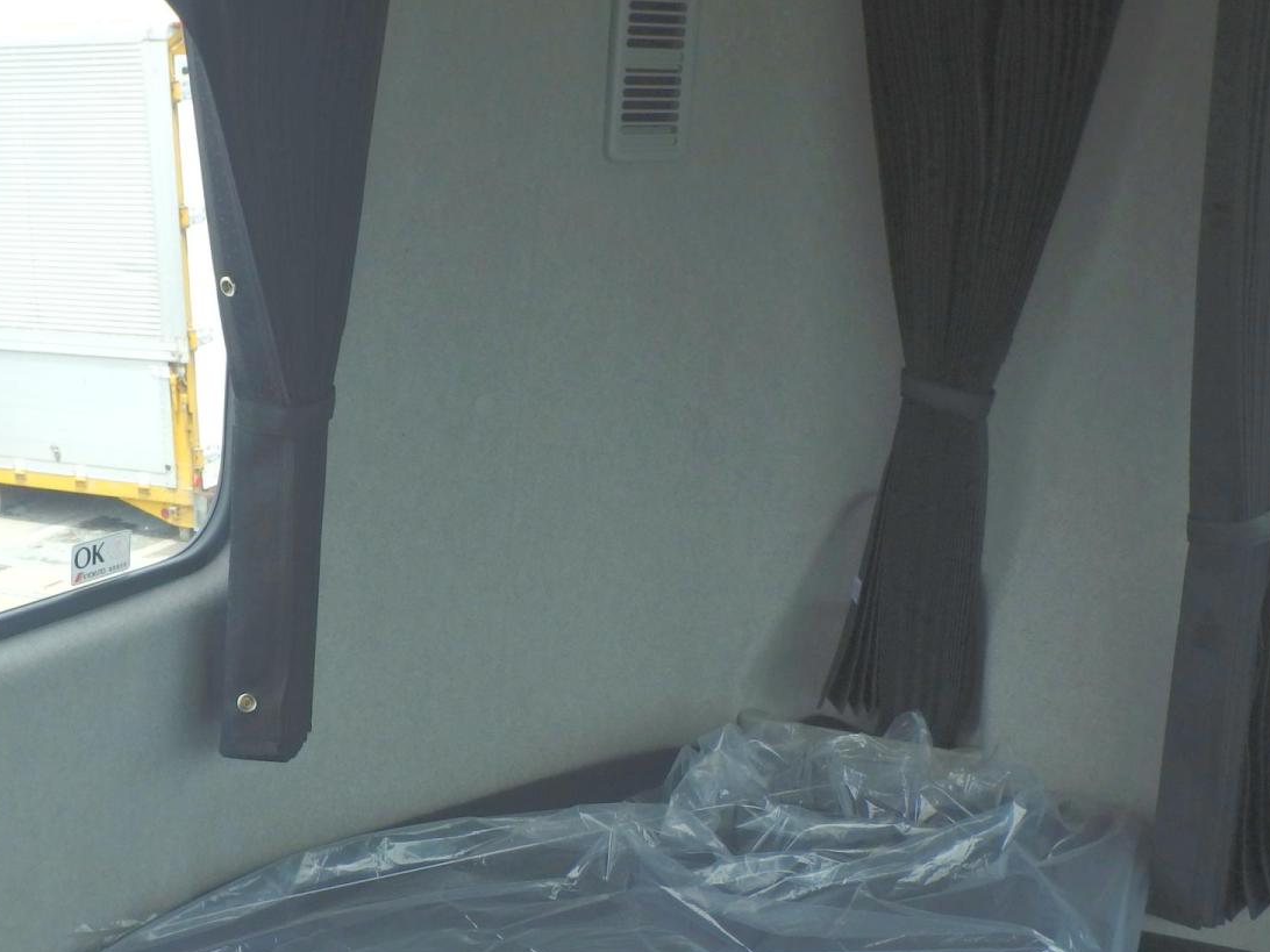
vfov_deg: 28.5
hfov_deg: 37.3
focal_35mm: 51
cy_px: 538
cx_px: 486
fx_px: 1871
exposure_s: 1/250
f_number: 4.6
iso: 125
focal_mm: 5.2
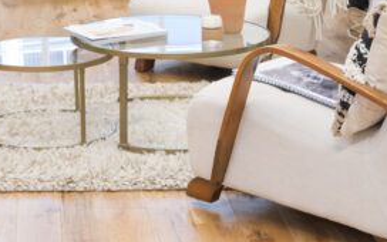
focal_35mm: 117
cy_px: -195
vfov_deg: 10.5
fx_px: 1234
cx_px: 40
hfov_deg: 17.6
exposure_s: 1/10
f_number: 4
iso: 100
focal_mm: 30
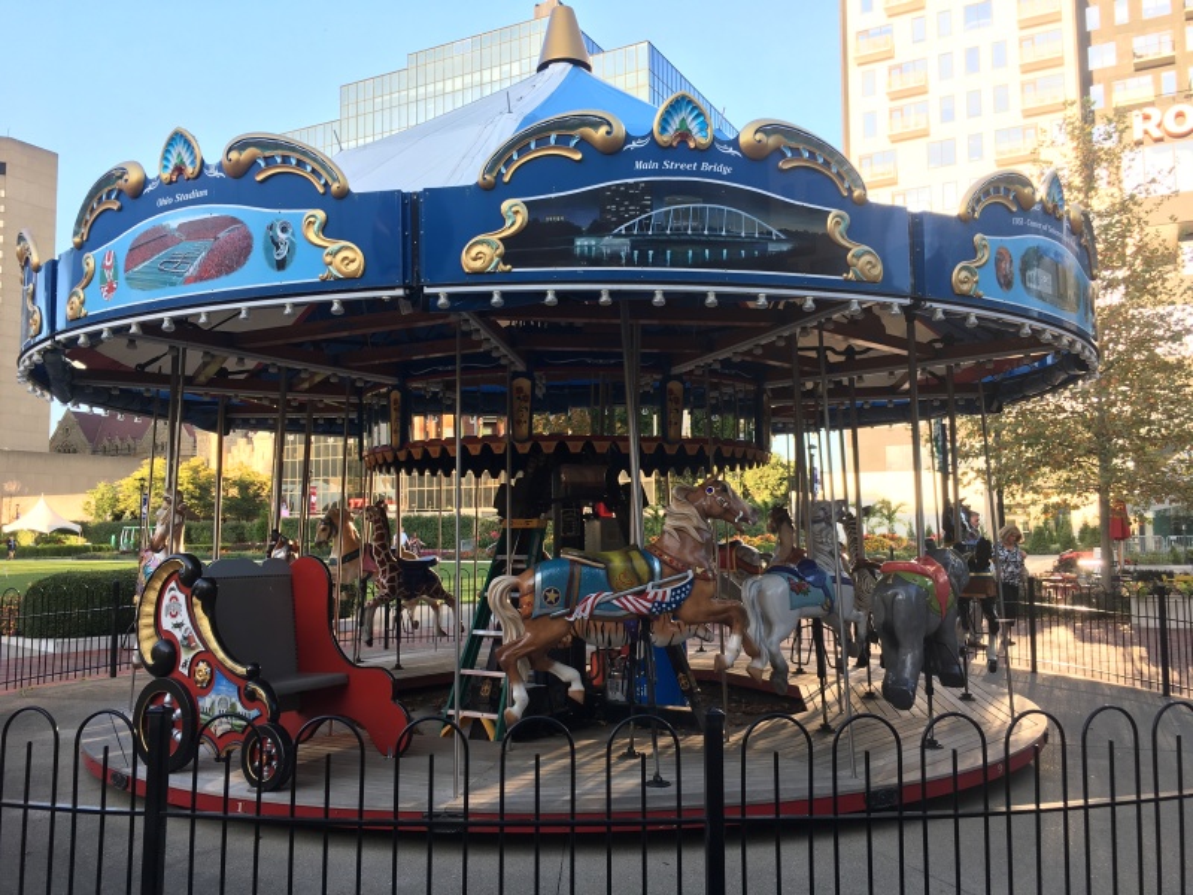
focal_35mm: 29
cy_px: 448
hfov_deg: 61.7
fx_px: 999
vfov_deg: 48.2
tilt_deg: +5.1
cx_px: 596
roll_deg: +0.7
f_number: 2.2
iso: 25
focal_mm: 4.15
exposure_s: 1/127
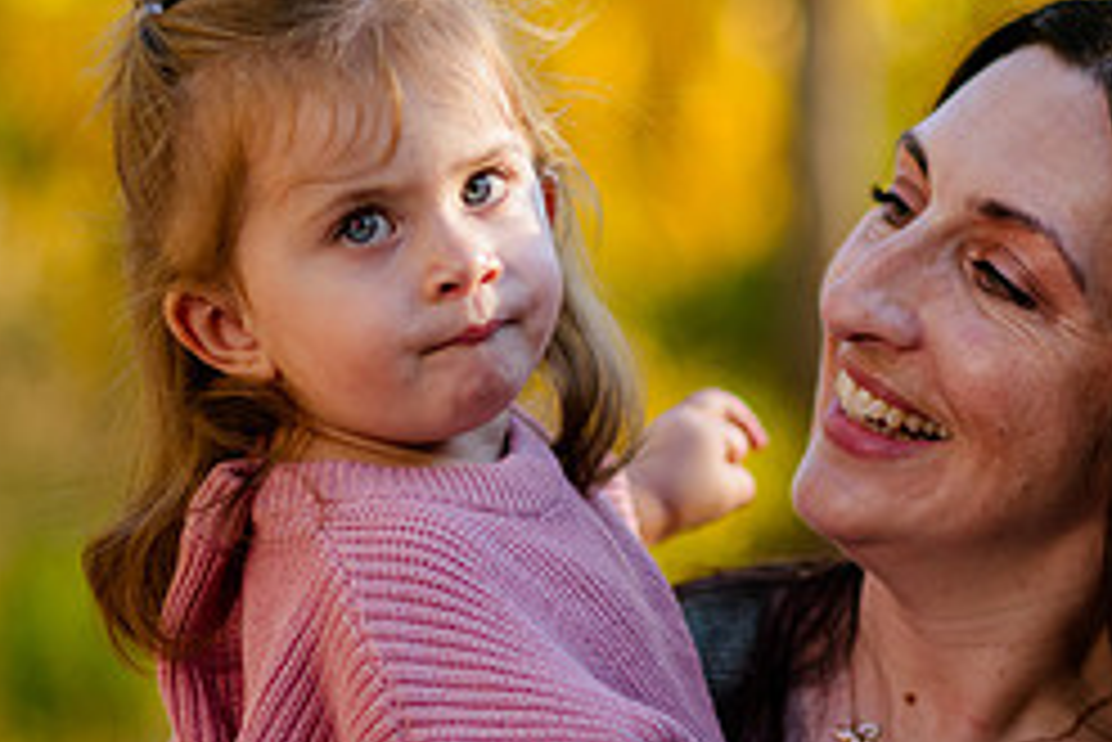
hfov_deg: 8.3
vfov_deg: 5.6
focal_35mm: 247
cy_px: 362
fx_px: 7634
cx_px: 1017
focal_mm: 105
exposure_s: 1/640
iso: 200
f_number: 2
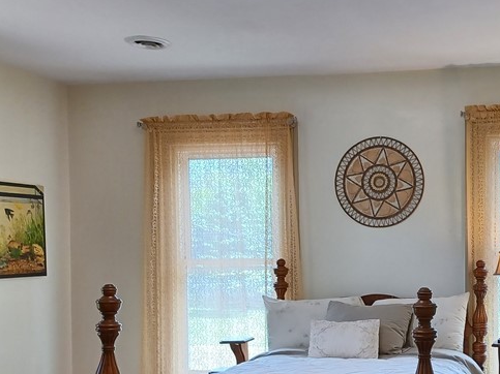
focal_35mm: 53
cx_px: 429
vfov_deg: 27.2
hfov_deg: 34.6
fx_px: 765
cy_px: 275
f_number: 1.8
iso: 250
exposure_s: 1/60
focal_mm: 4.6
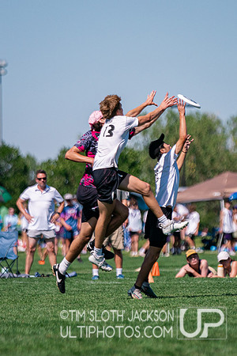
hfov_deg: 3.0
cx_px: 149
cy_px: 163
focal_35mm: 460
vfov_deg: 4.5
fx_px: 4539
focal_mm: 200
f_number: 2.8
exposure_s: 1/12800
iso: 400
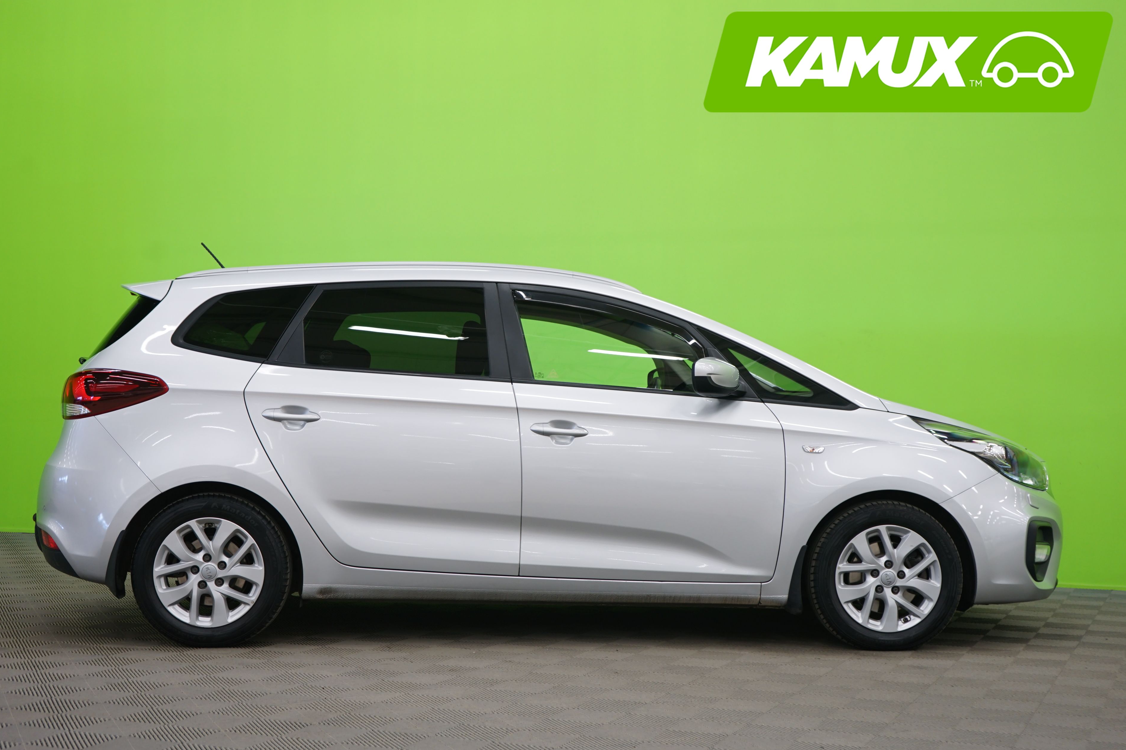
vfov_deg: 27.5
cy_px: 365
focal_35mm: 49
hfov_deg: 40.3
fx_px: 1533
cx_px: 556
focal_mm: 47
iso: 400
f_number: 4.5
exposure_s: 1/10
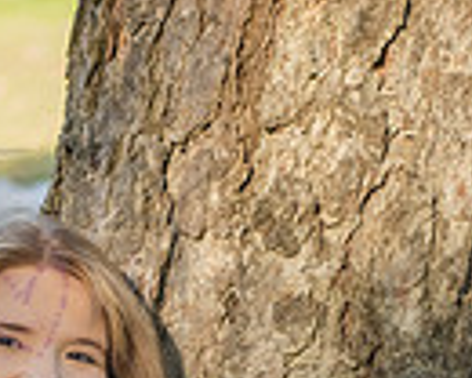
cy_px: 632
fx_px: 3632
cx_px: 29
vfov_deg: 5.9
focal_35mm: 260
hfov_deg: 7.4
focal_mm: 80
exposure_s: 1/400
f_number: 5.6
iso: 800
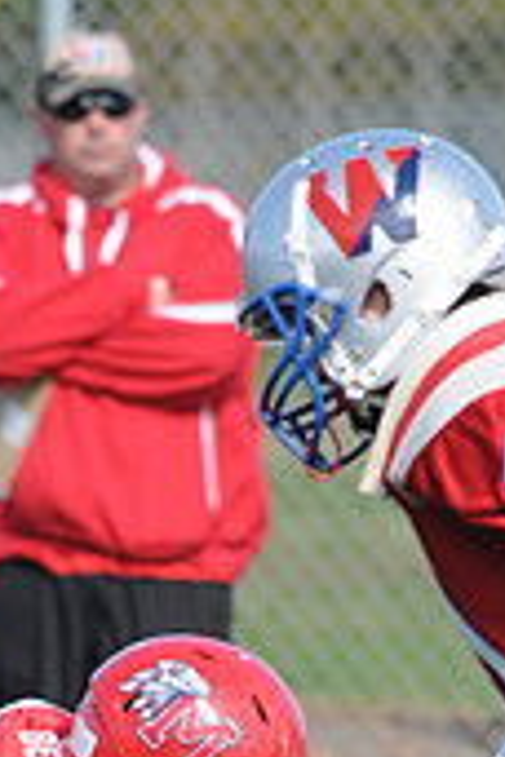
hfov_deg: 0.9
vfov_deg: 1.4
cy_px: 1164
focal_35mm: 1522
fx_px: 32023
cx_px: -117
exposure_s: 1/500
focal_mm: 300
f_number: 6.3
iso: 200
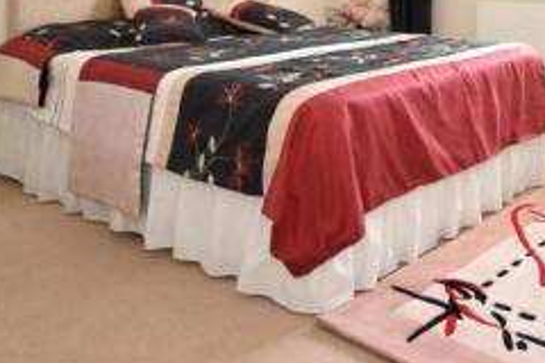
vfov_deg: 29.3
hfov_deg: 43.8
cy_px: -40
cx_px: 476
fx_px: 621
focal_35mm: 41
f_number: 4
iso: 800
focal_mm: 10
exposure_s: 1/80
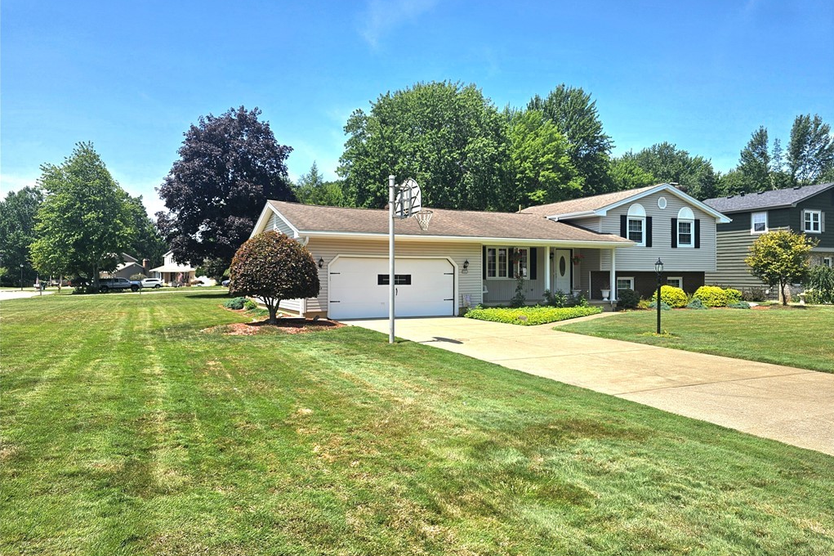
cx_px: 417
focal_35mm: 24
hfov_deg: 73.8
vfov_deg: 53.1
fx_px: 556
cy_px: 276
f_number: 1.7
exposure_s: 1/909
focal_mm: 6.3
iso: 10
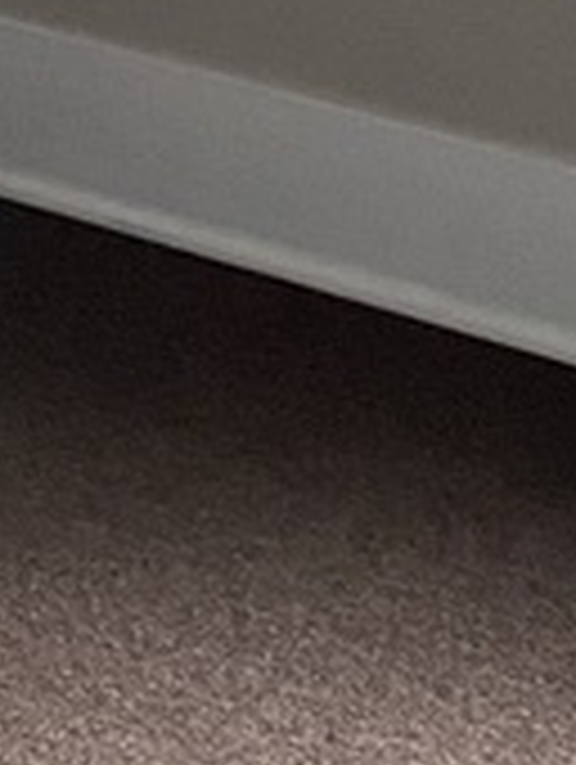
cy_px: -585
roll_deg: +0.3
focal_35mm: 165
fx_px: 3652
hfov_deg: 9.0
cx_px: 508
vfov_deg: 11.2
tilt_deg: -11.5
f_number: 1.8
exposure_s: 1/60
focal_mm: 4.25
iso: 125
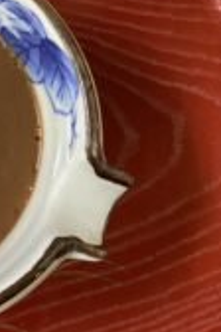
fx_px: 663
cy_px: 122
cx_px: -121
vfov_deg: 28.0
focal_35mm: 72
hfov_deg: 16.9
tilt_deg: -80.9
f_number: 2.4
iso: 320
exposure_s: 1/40
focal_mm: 3.3
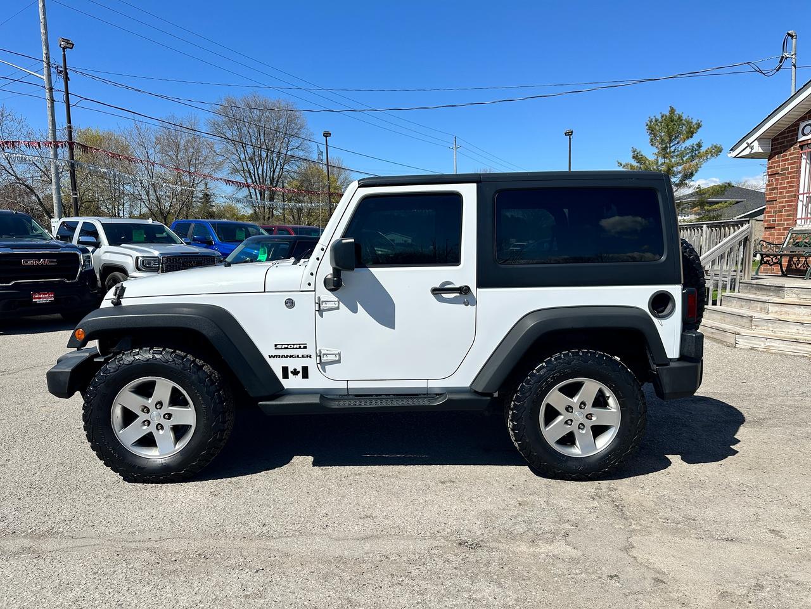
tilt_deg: -6.7
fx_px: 562
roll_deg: -0.9
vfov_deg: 56.8
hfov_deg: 71.6
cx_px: 406
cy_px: 304
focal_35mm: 24
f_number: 1.78
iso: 80
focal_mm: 6.86
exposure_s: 1/5848
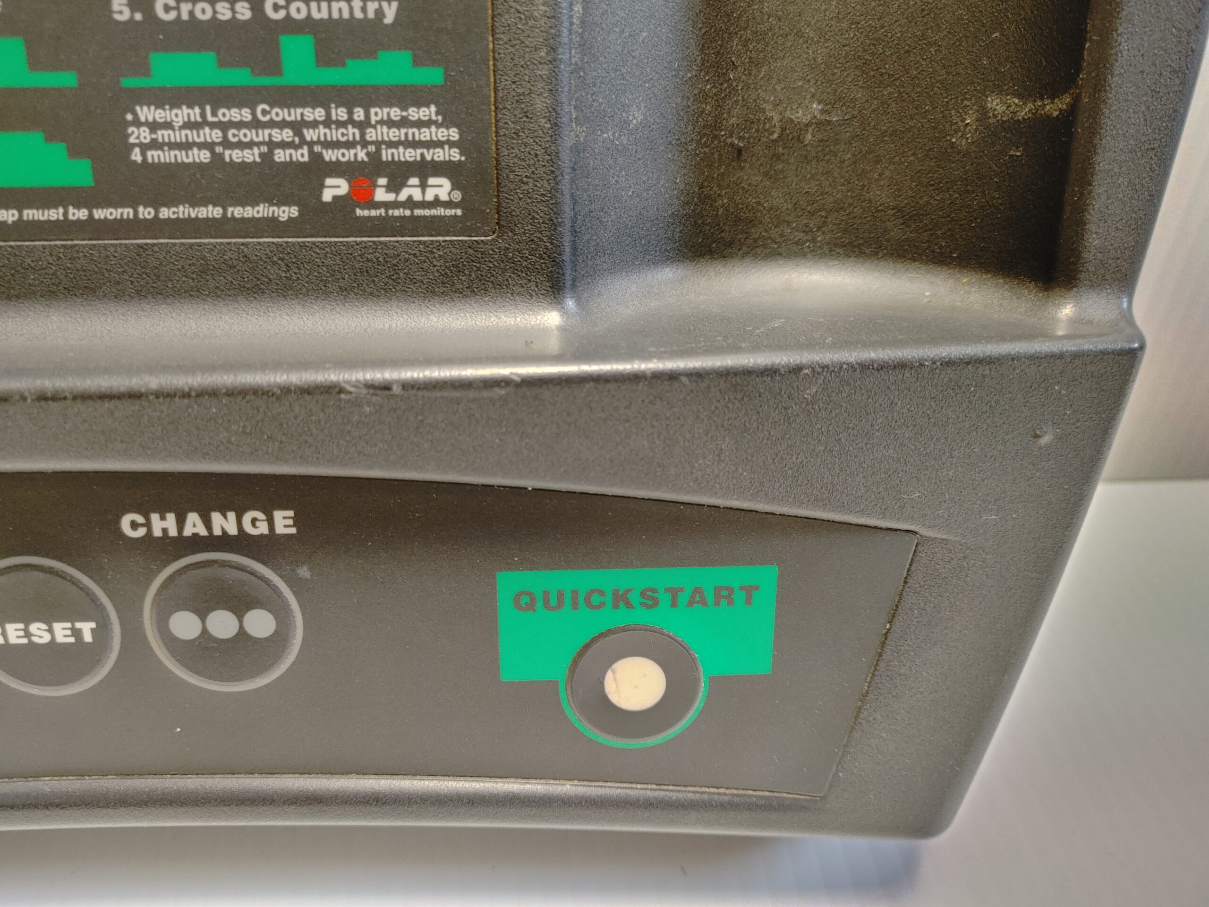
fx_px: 908
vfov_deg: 53.1
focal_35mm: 26
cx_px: 604
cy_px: 454
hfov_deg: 67.3
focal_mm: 5.58
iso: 300
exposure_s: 1/22
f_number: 1.8
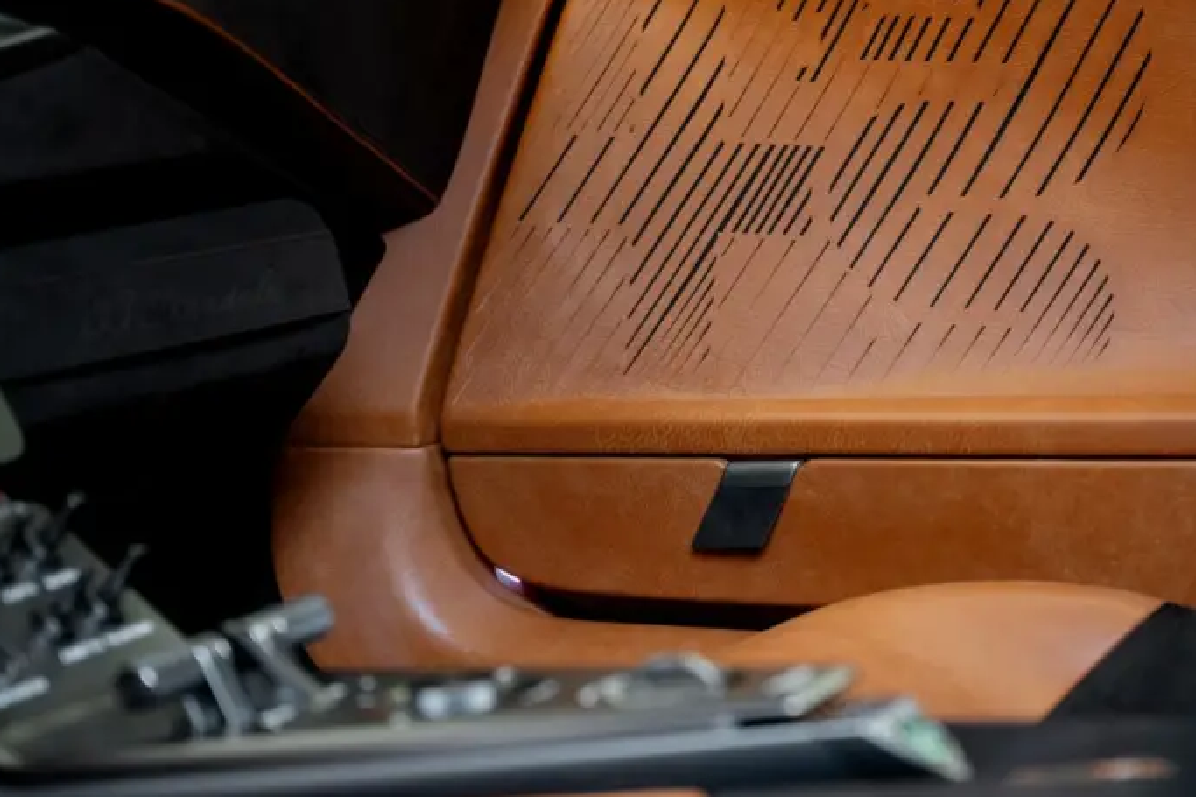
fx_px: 3487
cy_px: 204
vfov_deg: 13.0
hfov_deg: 19.4
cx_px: 825
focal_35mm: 105
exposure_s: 1/40
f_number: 3.5
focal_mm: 70
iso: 640
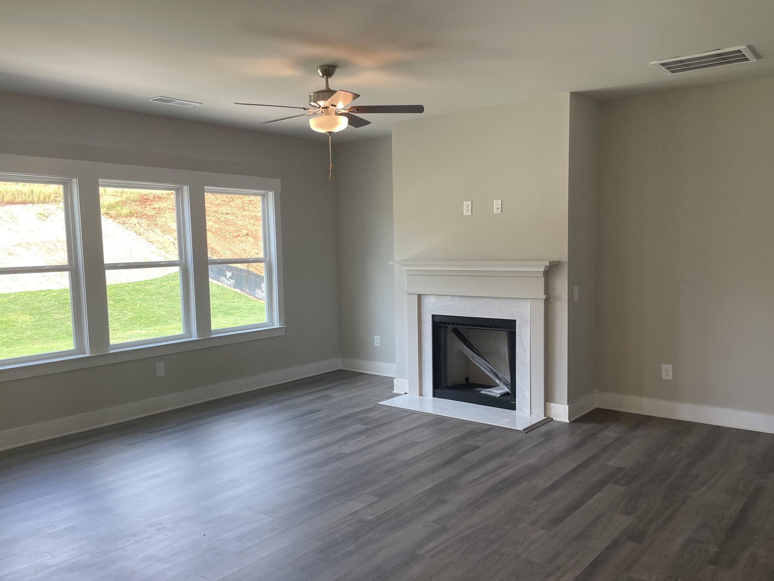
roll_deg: +1.7
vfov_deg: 48.2
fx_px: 648
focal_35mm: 29
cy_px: 318
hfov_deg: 61.6
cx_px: 374
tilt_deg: -4.7
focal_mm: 4.2
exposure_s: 1/120
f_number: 1.6
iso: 40
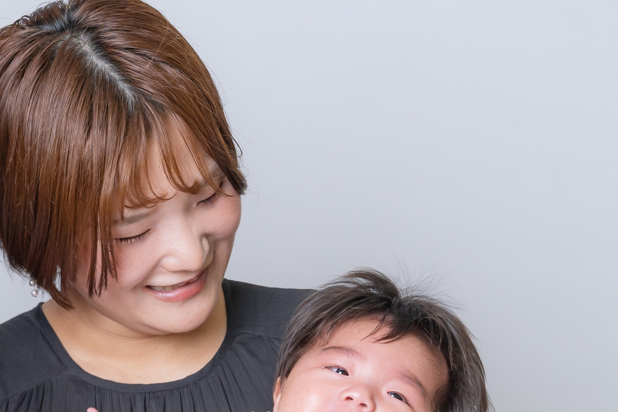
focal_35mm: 124
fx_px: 2128
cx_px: -10
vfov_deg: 10.9
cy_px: 423
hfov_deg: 16.2
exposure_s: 1/125
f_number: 7.1
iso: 400
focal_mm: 43
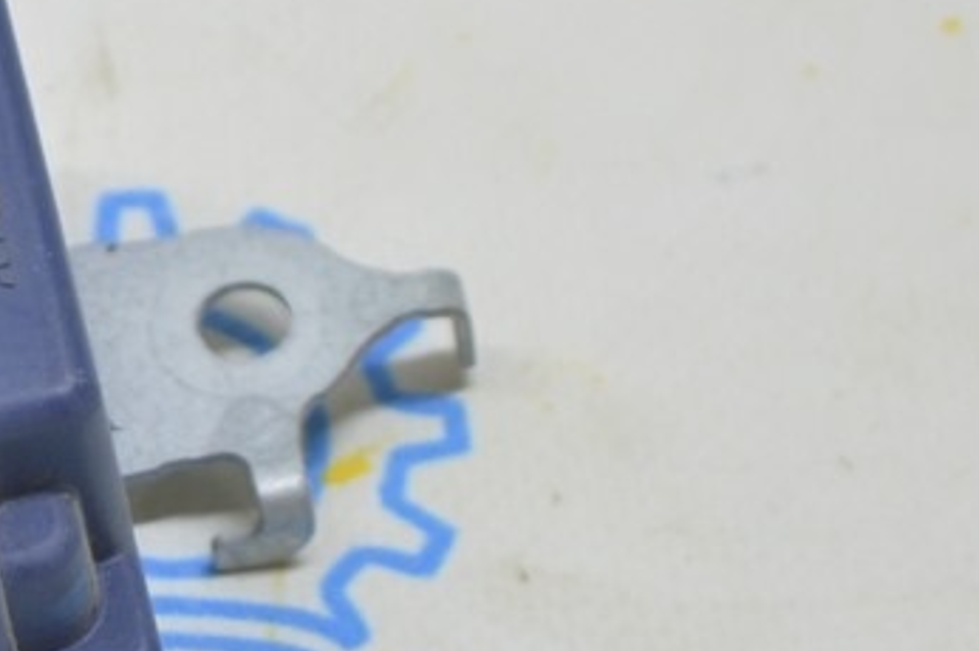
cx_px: -297
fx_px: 6642
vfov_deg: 5.6
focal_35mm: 244
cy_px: 287
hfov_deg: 8.3
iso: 400
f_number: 5.6
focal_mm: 55
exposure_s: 1/20
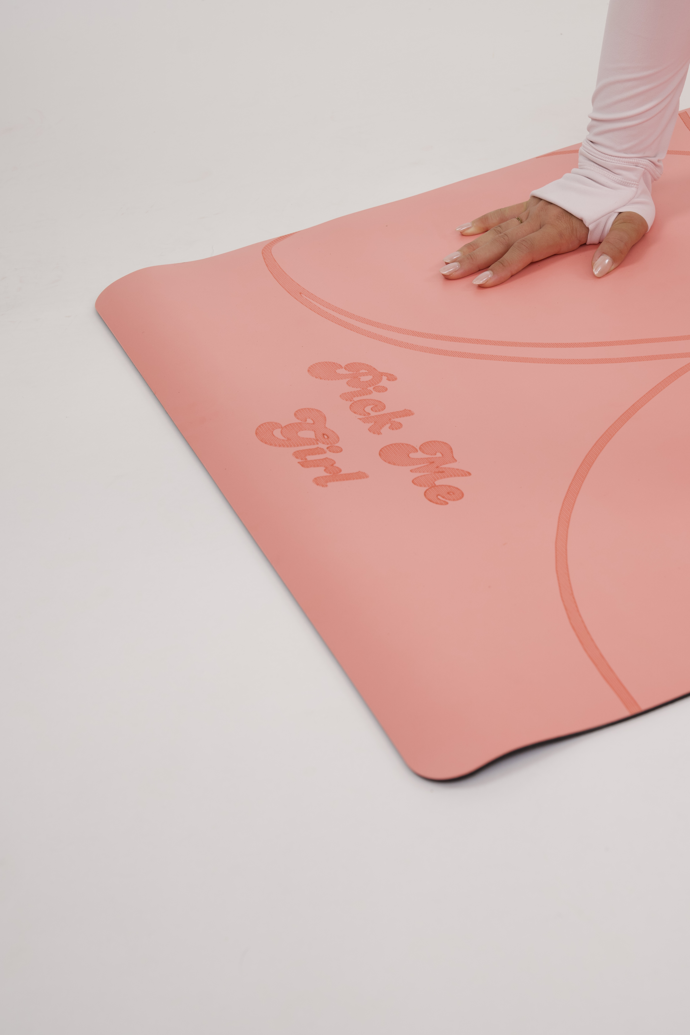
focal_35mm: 66
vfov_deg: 30.4
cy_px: 396
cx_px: 437
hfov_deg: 20.6
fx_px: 1897
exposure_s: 1/125
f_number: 7.1
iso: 200
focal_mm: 50
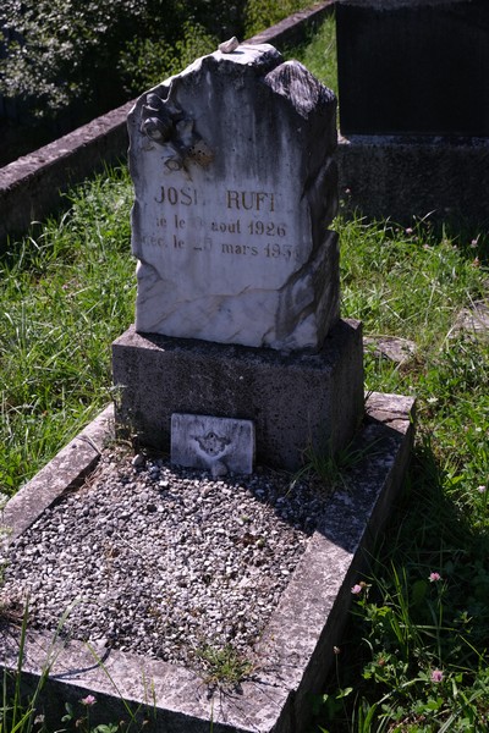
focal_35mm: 42
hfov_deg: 31.9
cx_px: 244
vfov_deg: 46.4
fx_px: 856
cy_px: 366
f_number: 5.6
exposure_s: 1/420
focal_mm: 27.7
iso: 160
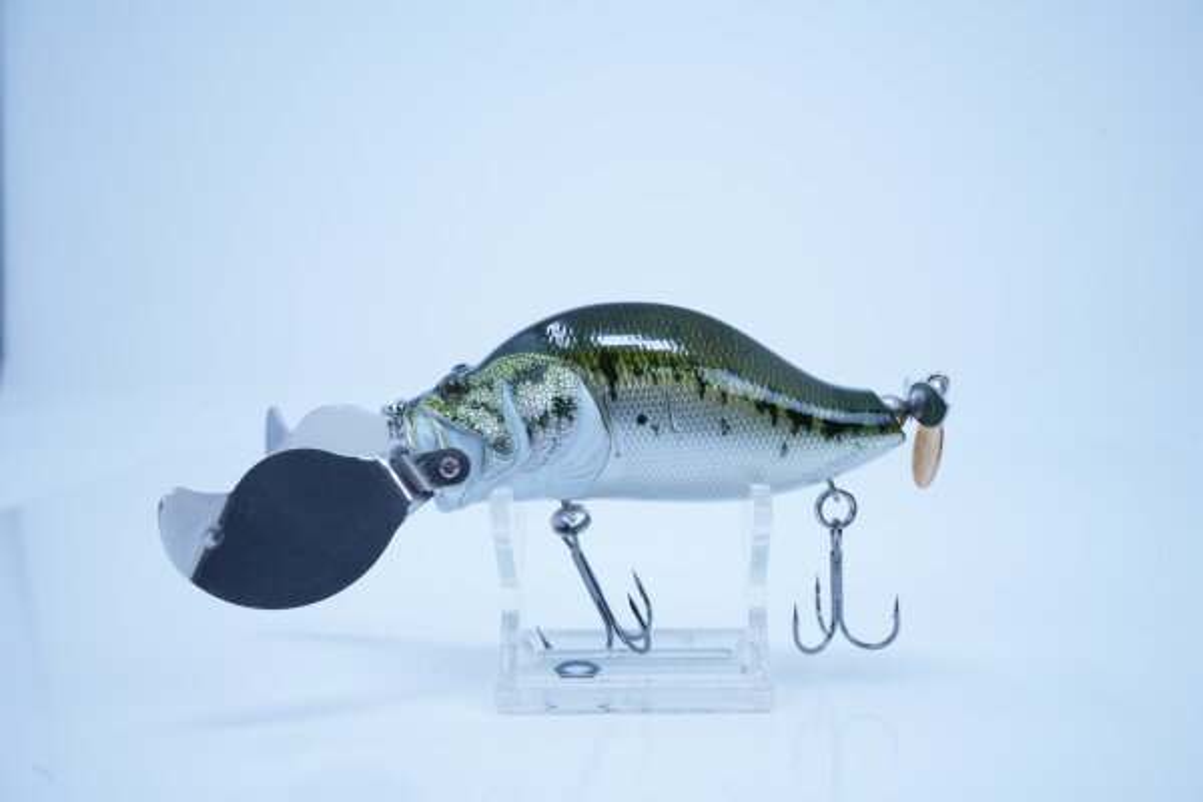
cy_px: 401
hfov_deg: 57.2
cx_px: 602
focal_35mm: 33
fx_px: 1103
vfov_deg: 40.0
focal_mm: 33
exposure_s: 1/8
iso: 100
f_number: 13
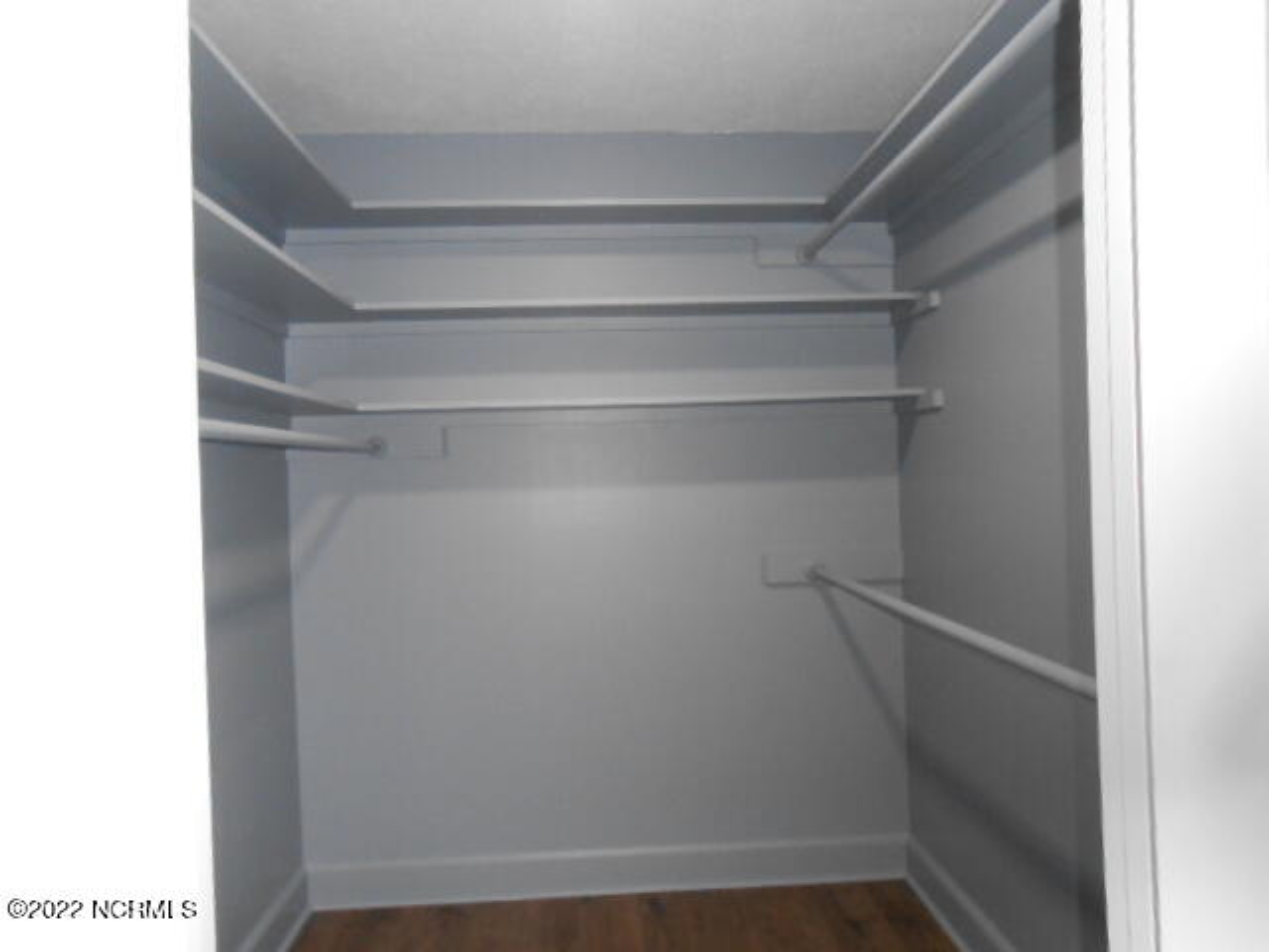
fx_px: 953
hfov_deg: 67.3
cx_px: 634
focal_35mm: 26
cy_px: 476
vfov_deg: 53.1
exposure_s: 1/25
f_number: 3.5
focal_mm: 4.6
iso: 400
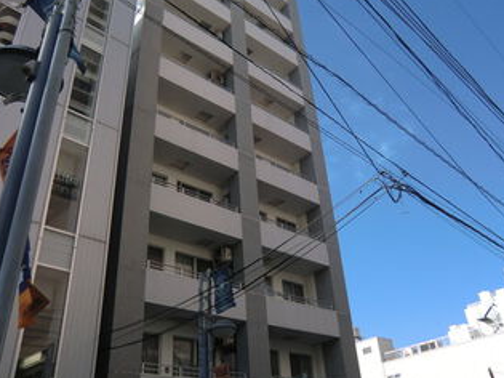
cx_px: 259
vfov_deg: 43.9
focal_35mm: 32
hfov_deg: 56.8
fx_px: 466
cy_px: 151
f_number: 3.2
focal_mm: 4.3
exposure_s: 1/640
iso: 64
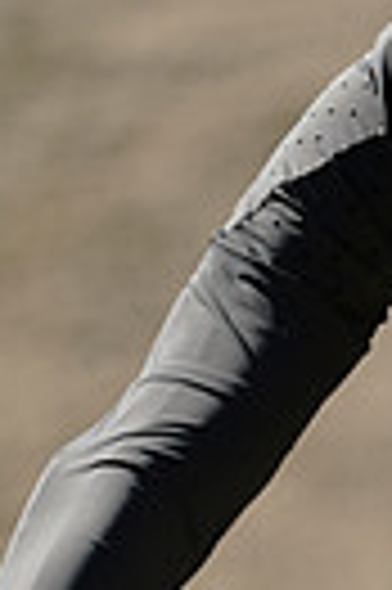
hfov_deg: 0.7
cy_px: 631
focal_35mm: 2067
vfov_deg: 1.0
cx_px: 658
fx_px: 33848
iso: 200
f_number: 4
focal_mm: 600
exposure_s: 1/2000
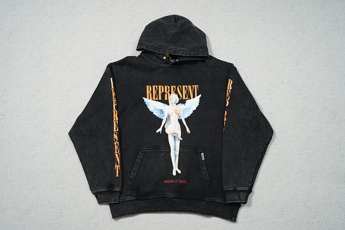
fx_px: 335
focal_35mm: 35
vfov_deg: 37.8
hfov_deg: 54.4
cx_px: 172
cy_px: 115
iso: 1600
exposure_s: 1/100
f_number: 10
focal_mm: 35
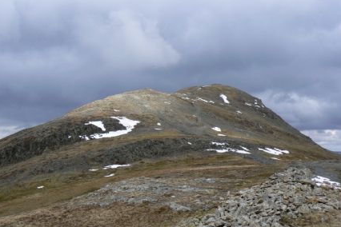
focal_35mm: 38
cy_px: 127
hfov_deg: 50.7
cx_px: 170
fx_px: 360
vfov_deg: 35.0
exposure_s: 1/400
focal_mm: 6
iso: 80
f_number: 5.6
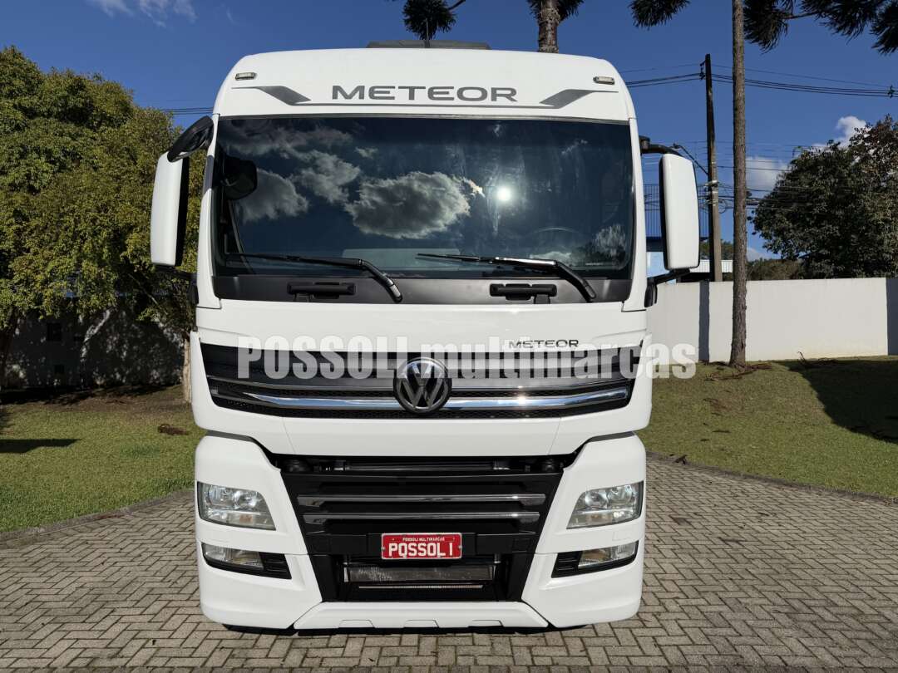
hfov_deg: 71.6
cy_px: 336
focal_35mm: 24
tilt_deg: +1.1
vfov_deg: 56.8
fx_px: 623
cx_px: 449
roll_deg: -0.3
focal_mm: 6.76
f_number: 1.78
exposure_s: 1/11905
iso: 80
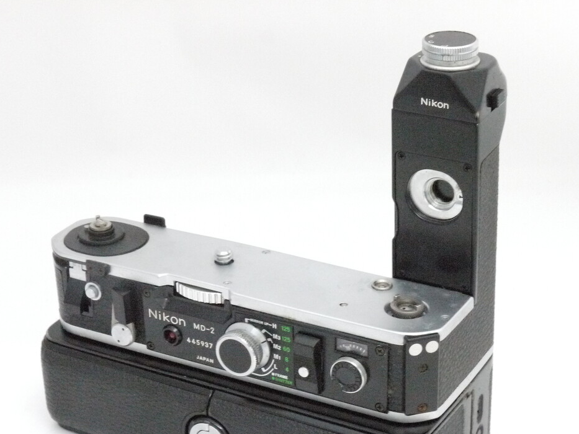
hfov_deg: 21.8
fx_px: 1506
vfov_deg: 16.4
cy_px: 278
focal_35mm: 90
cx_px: 284
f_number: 14
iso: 3200
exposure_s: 1/30
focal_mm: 35
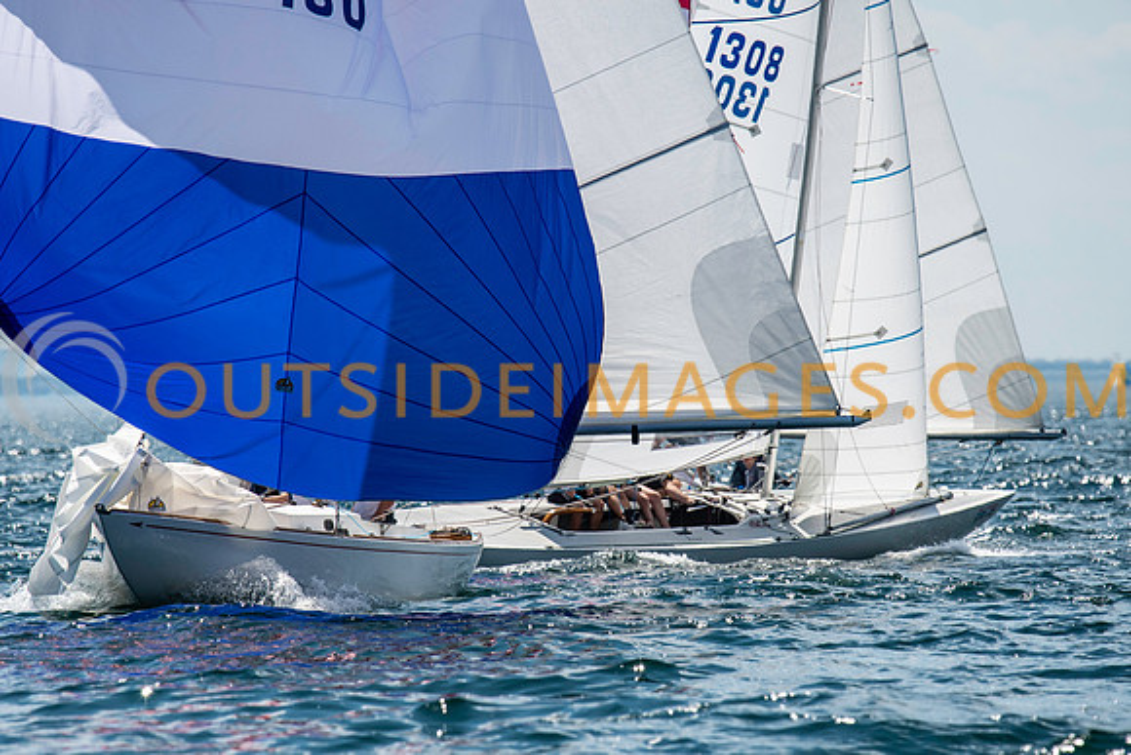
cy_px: 378
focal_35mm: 450
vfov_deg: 3.1
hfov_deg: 4.6
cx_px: 566
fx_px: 14140
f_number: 5.6
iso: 320
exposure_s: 1/3200
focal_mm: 300
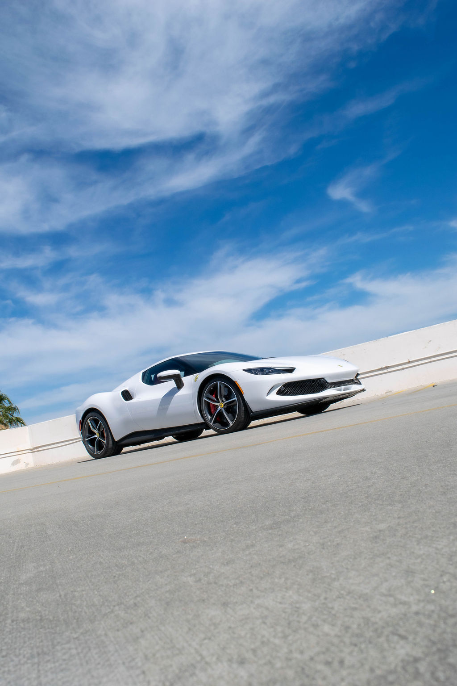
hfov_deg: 43.6
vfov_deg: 61.9
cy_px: 343
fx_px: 571
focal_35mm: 30
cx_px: 228
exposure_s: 1/640
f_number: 11
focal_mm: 20
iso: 200
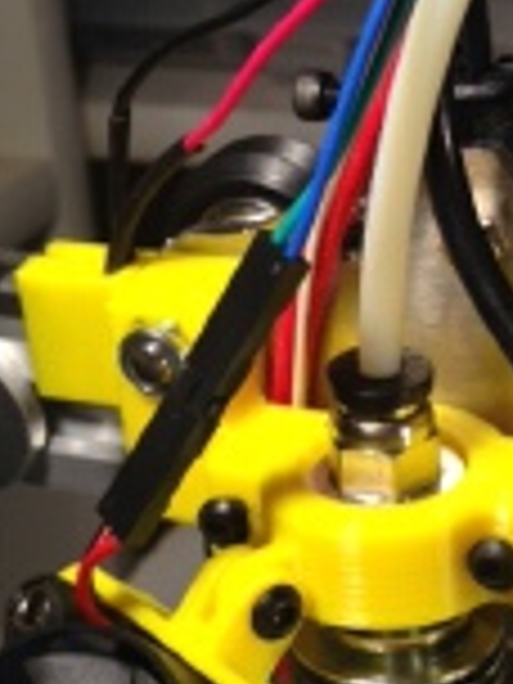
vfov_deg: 22.5
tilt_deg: -22.3
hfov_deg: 16.9
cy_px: 346
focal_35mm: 87
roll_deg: +2.0
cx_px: 374
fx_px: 1719
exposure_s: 1/60
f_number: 2.4
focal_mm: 4.12
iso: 64
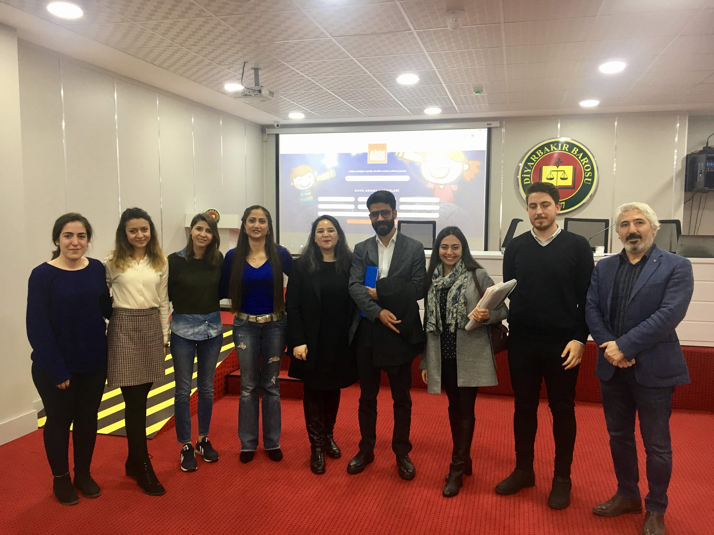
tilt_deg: -6.0
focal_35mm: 29
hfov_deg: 61.7
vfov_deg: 48.2
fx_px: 598
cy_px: 268
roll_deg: -0.6
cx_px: 357
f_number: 2.2
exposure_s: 1/33
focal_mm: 4.15
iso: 100
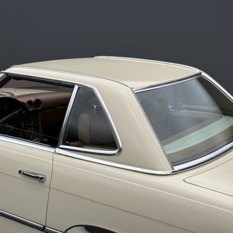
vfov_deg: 30.0
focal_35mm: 57
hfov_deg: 30.0
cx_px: 123
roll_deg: -1.9
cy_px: 116
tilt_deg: -11.7
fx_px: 434
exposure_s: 1/99
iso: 50
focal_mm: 6.76
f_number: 1.78
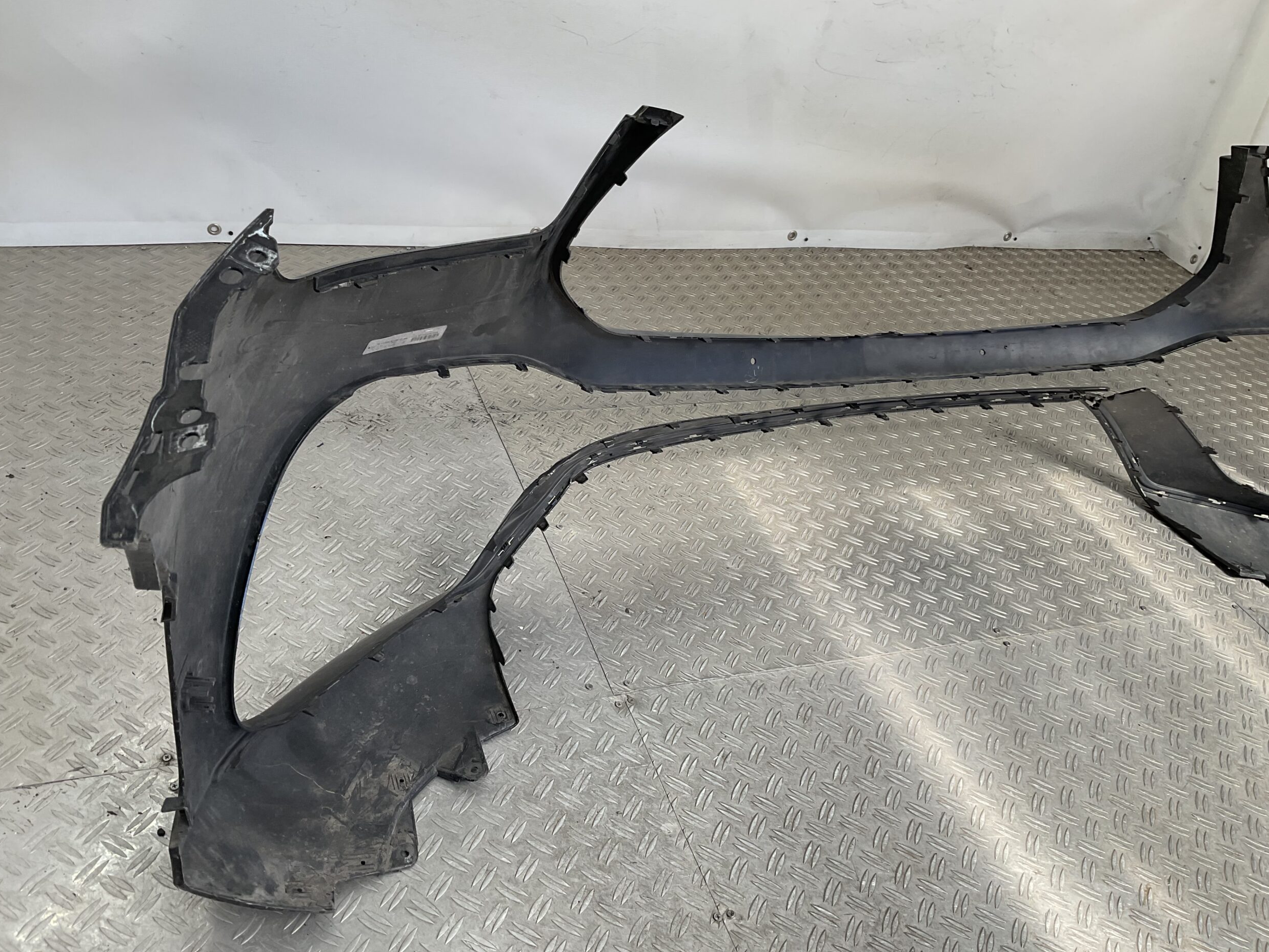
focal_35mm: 30
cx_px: 627
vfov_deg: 46.8
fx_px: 1100
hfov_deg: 60.0
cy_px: 465
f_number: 1.8
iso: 16
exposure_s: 1/248
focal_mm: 3
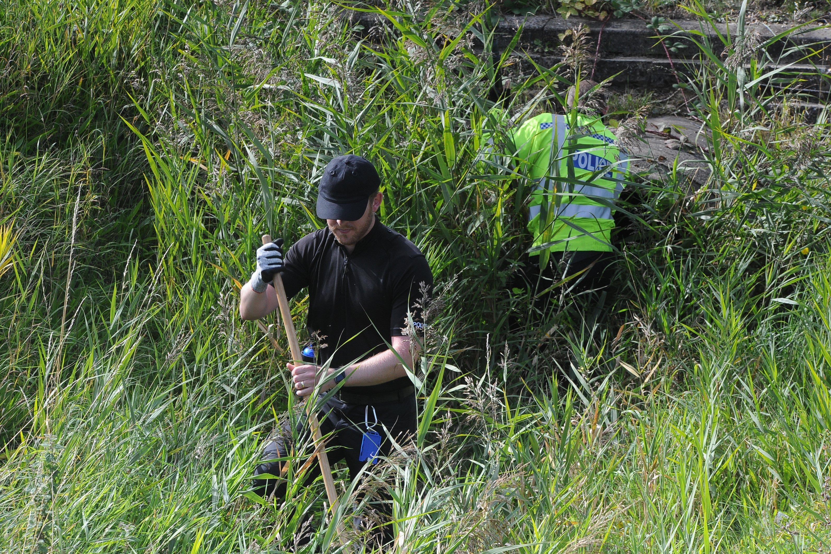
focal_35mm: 140
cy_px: 277
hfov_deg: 14.7
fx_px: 3230
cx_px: 416
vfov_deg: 9.8
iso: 1250
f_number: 13
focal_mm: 140
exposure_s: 1/500
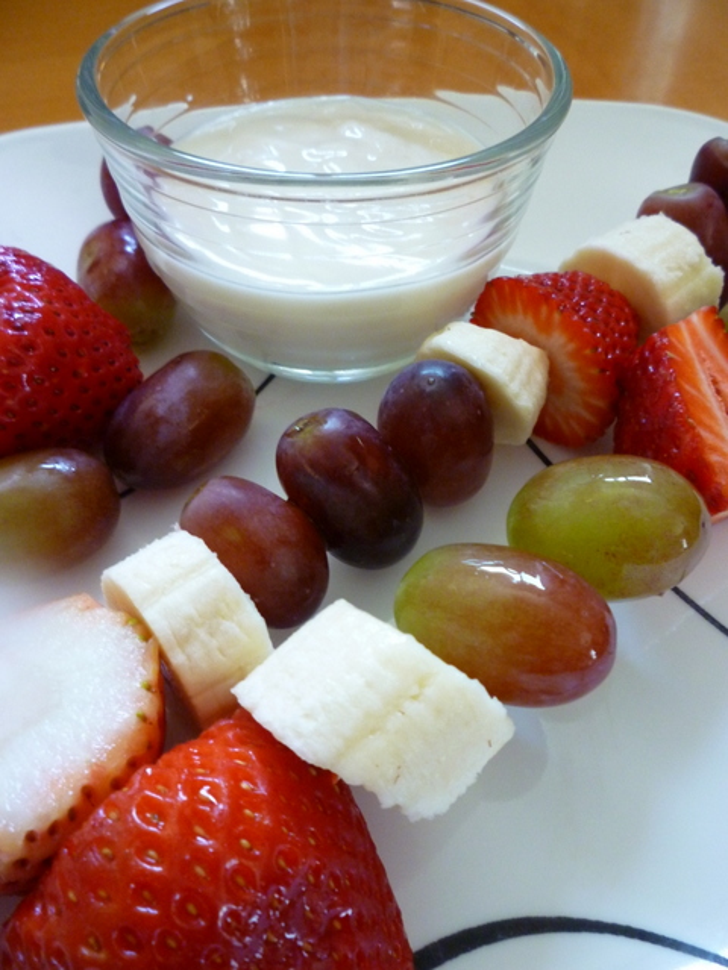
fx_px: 813
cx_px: 364
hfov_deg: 48.2
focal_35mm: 29
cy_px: 485
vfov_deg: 61.7
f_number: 3.3
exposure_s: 1/10
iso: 400
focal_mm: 5.2
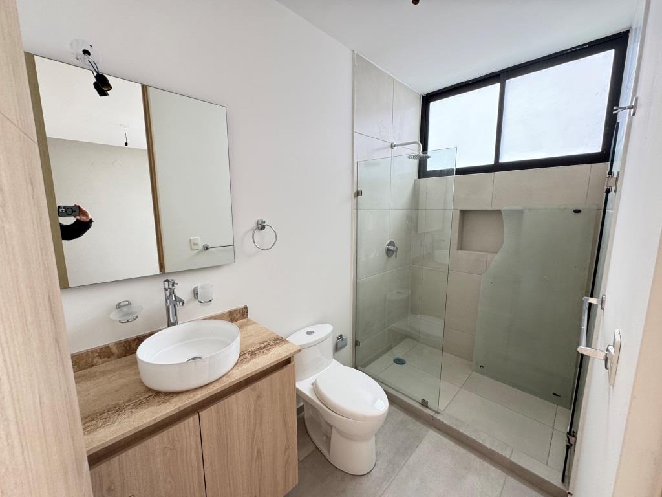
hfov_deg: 102.1
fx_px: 268
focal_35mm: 14
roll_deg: +0.4
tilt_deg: -9.2
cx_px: 331
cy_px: 248
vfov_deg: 85.7
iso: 125
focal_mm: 2.22
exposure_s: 1/99
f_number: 2.2
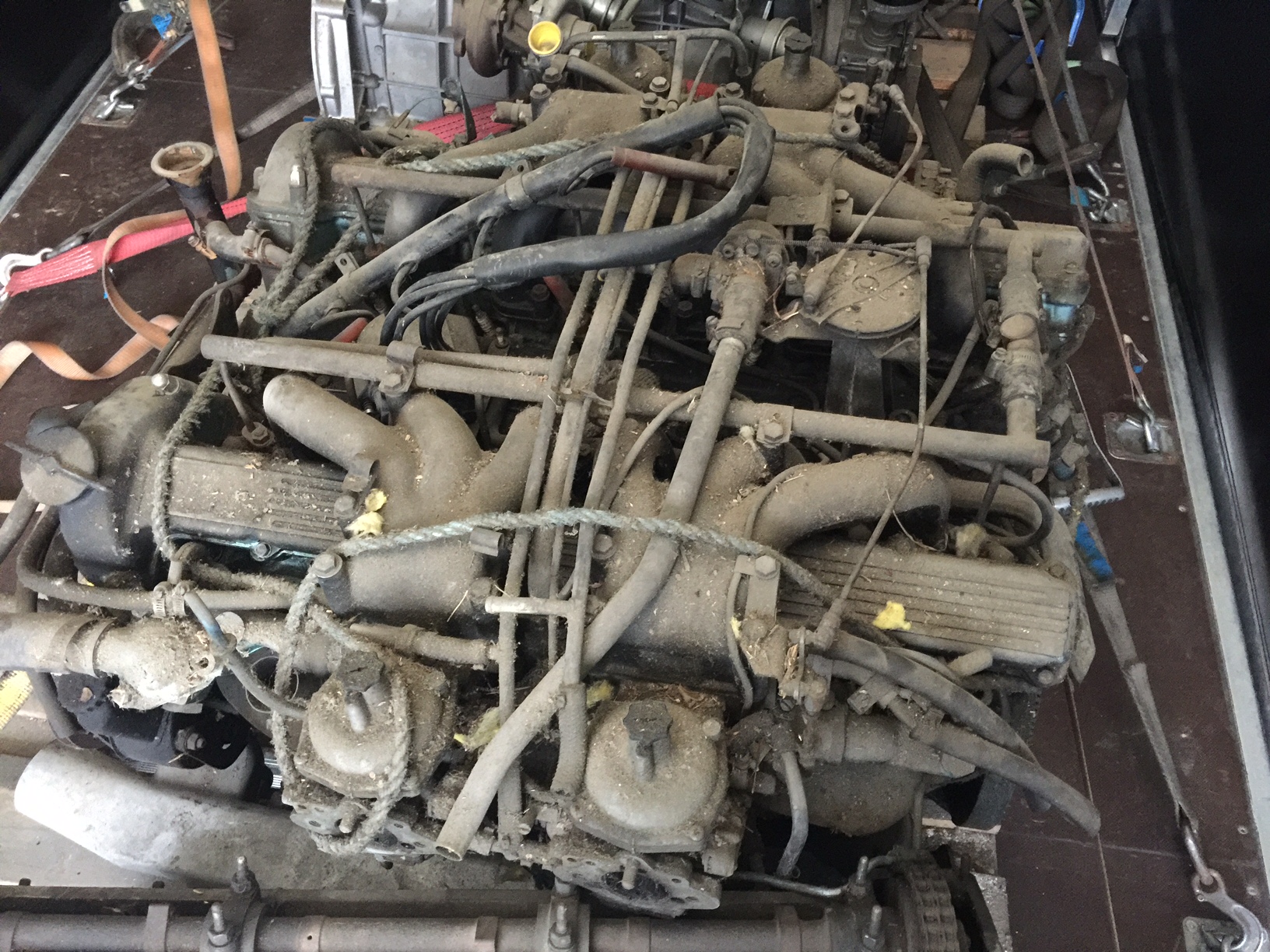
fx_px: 1064
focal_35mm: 29
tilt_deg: -53.8
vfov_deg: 48.2
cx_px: 635
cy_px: 476
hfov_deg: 61.7
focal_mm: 4.15
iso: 200
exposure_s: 1/8
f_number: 2.2
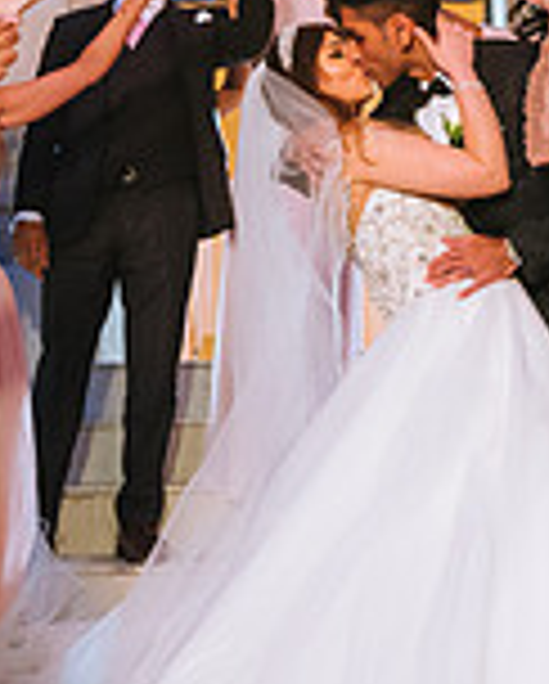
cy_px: 184
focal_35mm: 75
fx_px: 1520
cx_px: 405
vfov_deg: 25.1
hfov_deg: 20.3
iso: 1600
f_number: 2.8
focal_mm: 27
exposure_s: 1/125
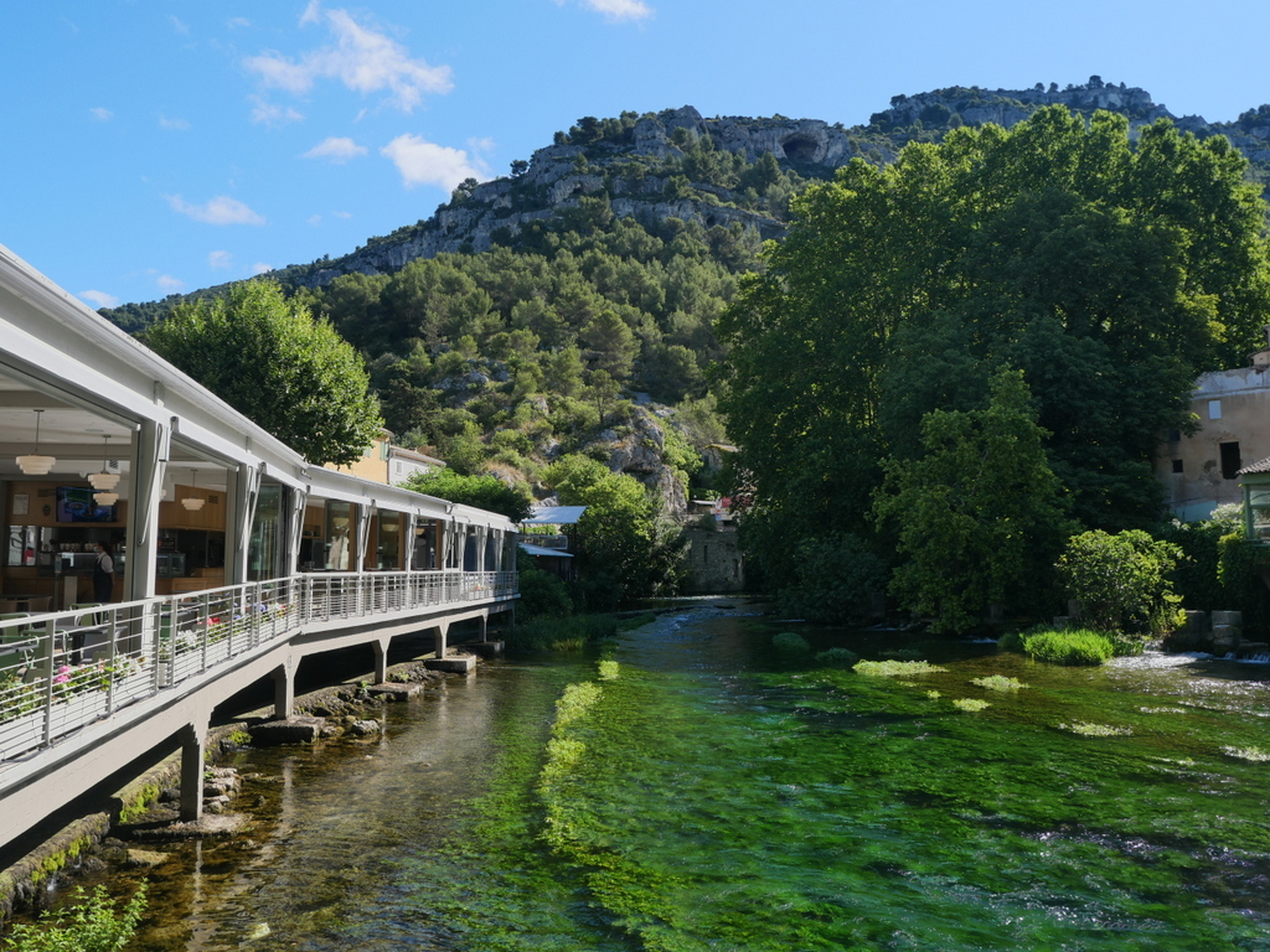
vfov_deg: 56.8
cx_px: 635
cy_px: 476
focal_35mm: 24
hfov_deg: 71.6
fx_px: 881
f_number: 6.3
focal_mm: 12
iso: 200
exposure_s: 1/400
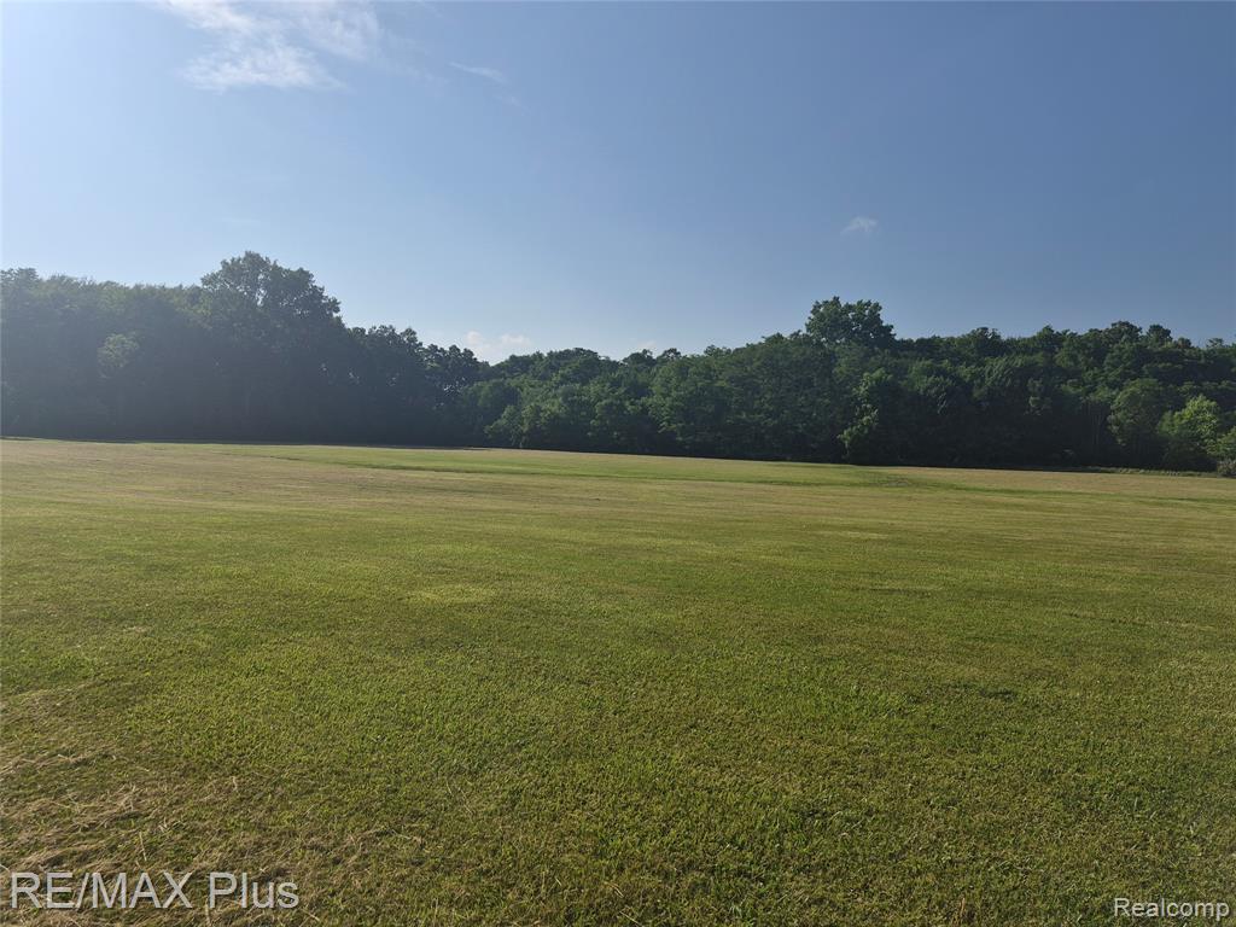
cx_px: 618
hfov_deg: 73.9
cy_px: 464
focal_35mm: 23
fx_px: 821
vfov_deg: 58.9
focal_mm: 5.4
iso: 64
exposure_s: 1/7696
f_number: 1.8
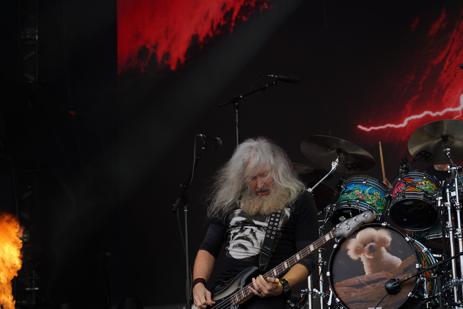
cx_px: 232
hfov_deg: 19.5
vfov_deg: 13.0
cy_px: 154
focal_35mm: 105
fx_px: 1350
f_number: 5.6
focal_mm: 105
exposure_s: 1/250
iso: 100
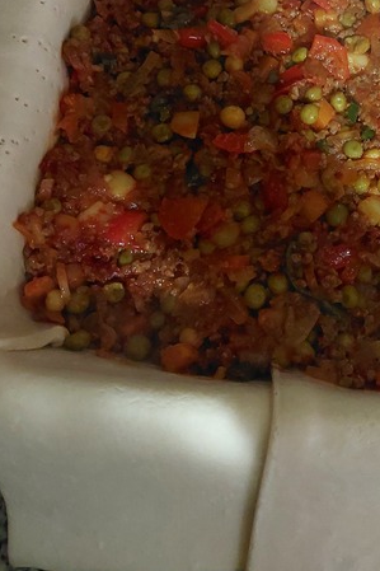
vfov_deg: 40.0
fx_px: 761
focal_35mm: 48
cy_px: 145
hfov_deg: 27.5
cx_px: 304
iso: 1250
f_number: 1.8
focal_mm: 4.6
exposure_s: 1/25
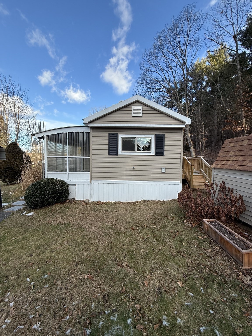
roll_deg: -2.0
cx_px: 126
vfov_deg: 102.1
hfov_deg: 85.7
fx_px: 136
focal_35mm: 14
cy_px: 168
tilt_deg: -1.2
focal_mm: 2.22
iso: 50
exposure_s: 1/535
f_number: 2.2
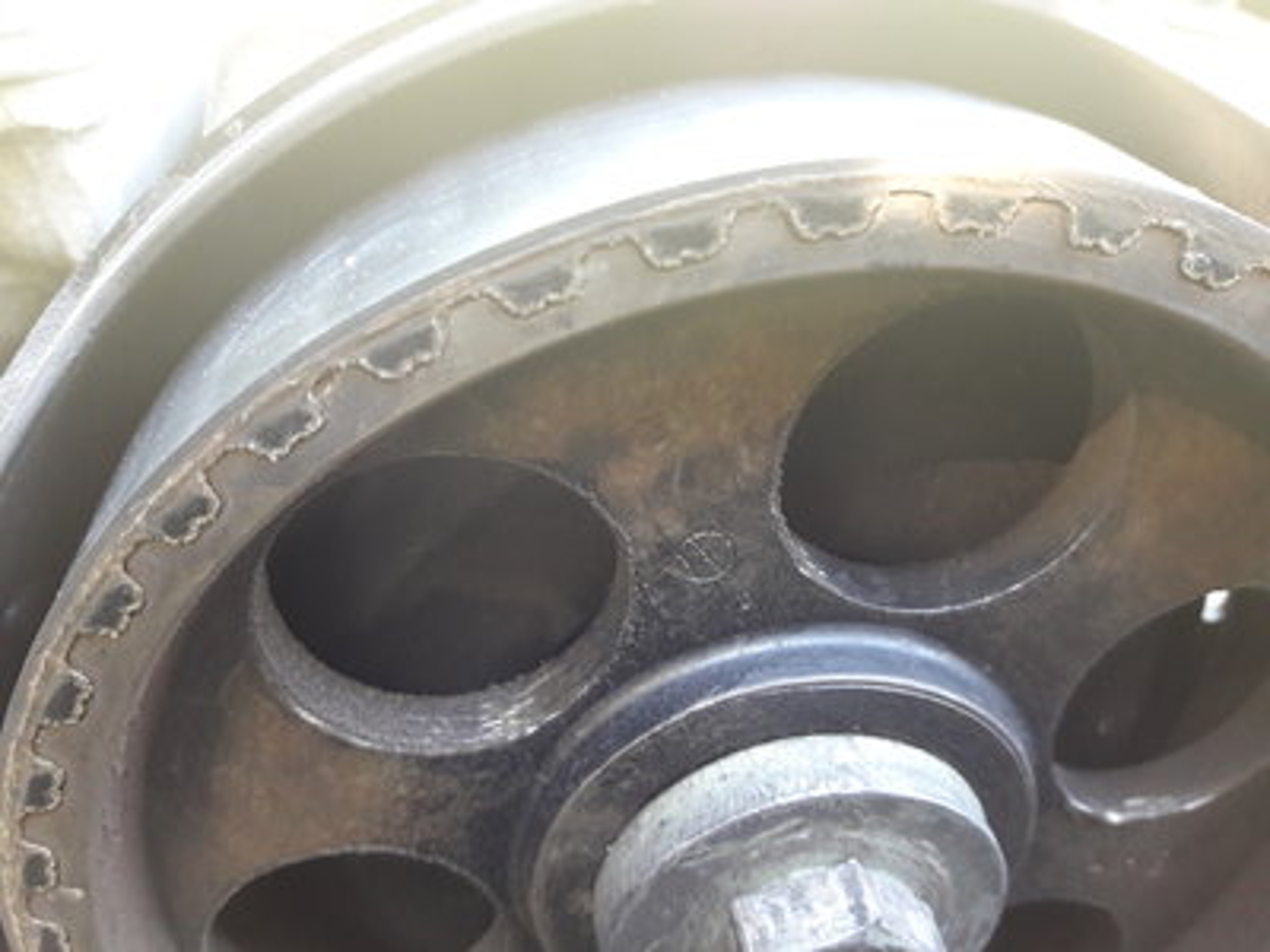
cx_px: 635
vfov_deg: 49.7
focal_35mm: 28
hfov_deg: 63.4
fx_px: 1027
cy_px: 476
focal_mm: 3.7
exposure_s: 1/20
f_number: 1.9
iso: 200
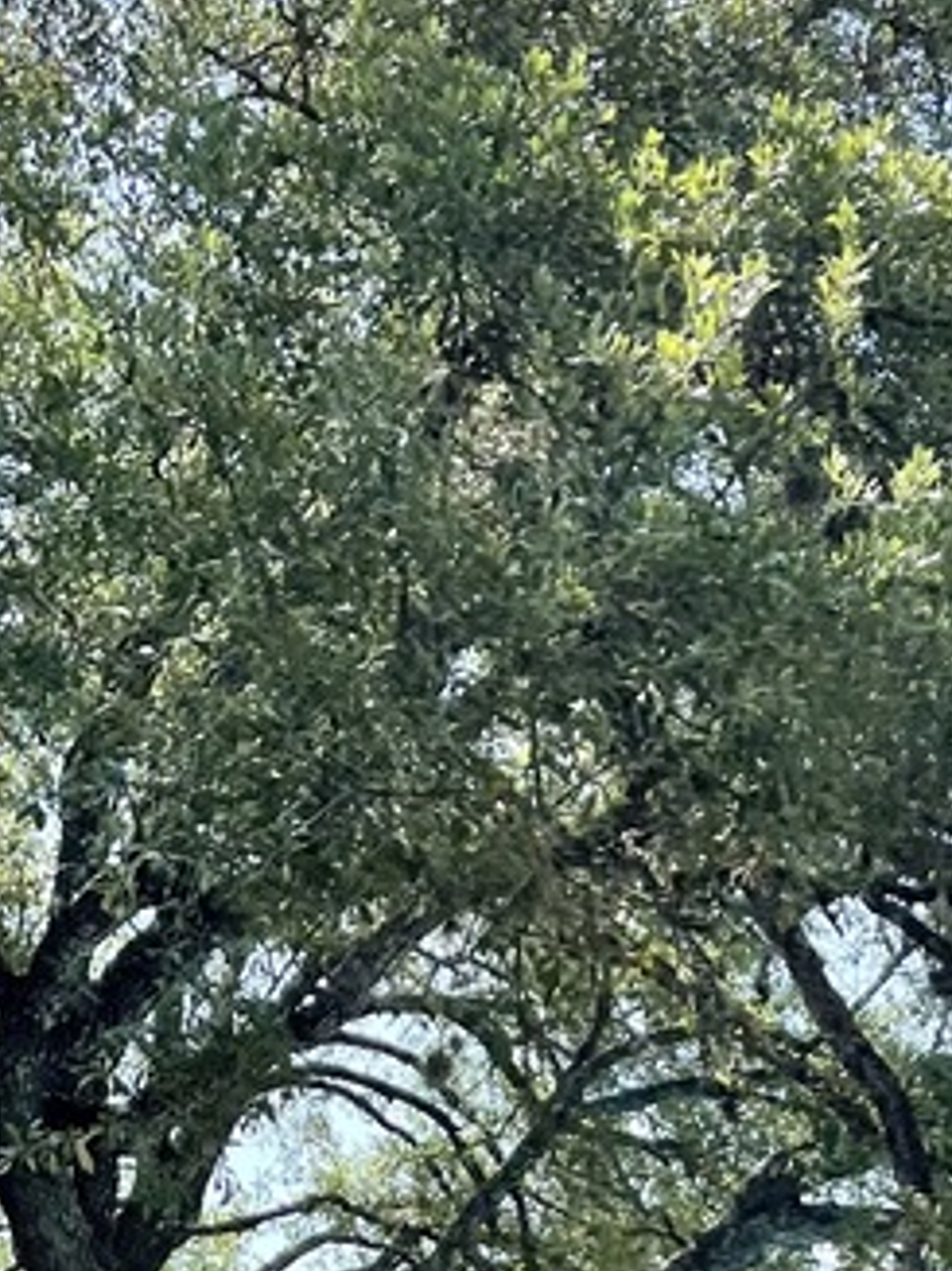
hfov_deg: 16.4
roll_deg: -5.2
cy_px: 1784
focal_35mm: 86
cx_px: 1181
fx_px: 3156
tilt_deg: +4.0
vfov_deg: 20.2
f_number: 1.6
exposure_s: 1/2247
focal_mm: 5.1
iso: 32
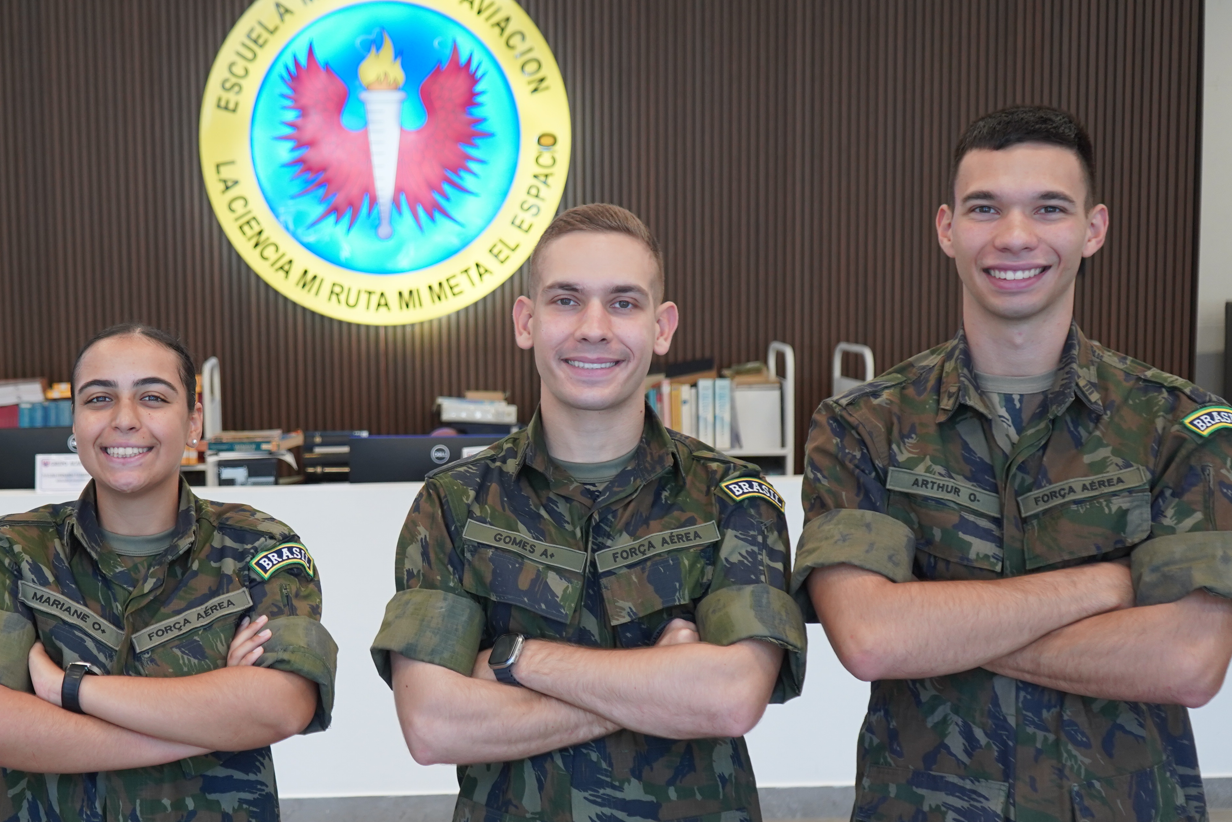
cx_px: 346
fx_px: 1951
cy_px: 483
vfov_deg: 23.7
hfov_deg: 34.5
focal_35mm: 57
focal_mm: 36
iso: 1000
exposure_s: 1/160
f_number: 4
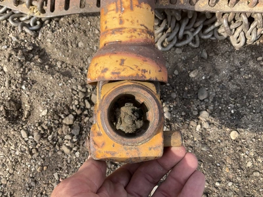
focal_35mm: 29
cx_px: 132
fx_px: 220
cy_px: 98
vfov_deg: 48.2
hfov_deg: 61.7
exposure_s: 1/454
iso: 25
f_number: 1.8
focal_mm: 3
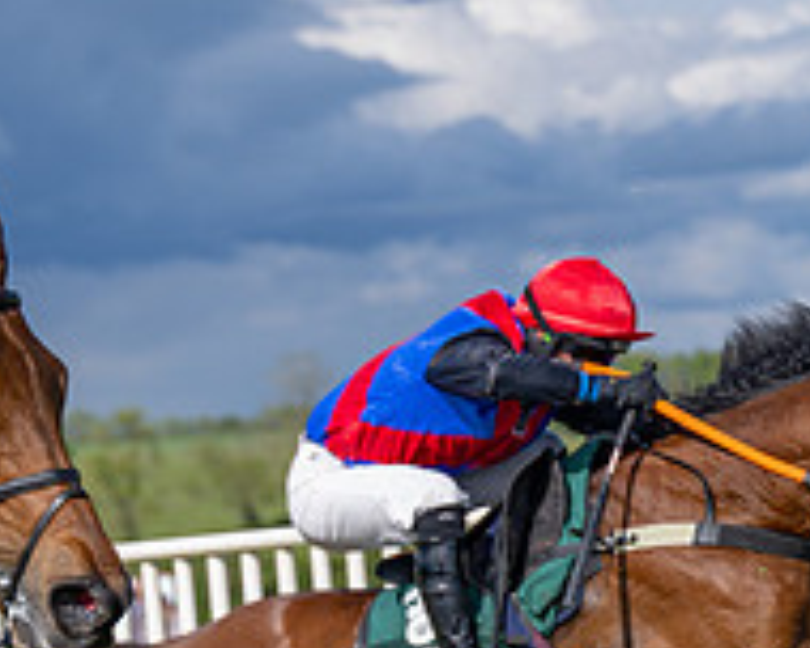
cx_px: -120
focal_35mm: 243
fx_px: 5825
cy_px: 948
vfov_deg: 6.3
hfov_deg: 7.9
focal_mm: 70
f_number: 2.8
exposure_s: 1/2000
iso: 100
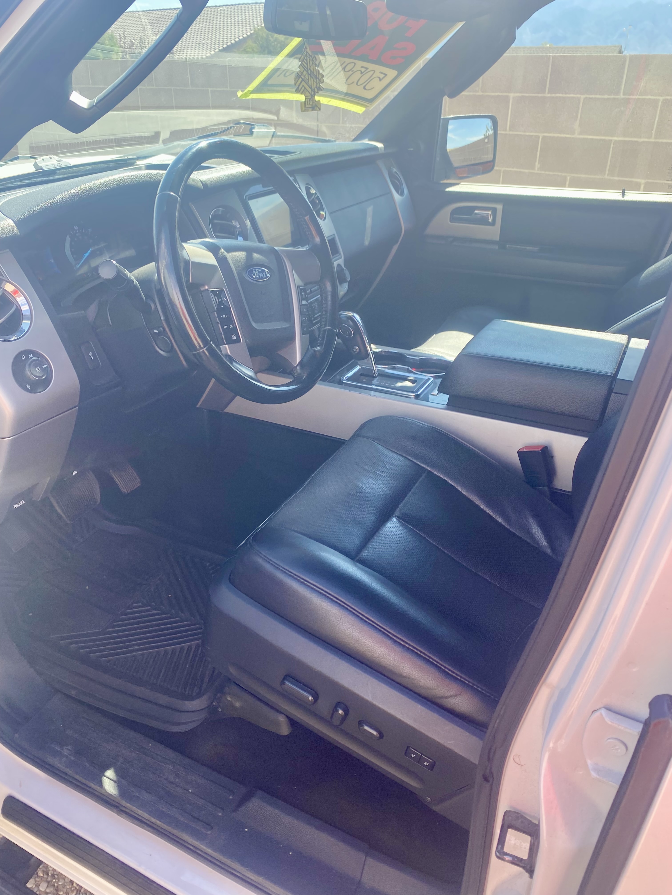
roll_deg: -0.2
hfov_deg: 53.1
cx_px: 336
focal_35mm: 26
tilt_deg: -28.9
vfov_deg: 67.3
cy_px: 448
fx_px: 673
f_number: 1.8
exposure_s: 1/370
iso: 32
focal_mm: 4.25
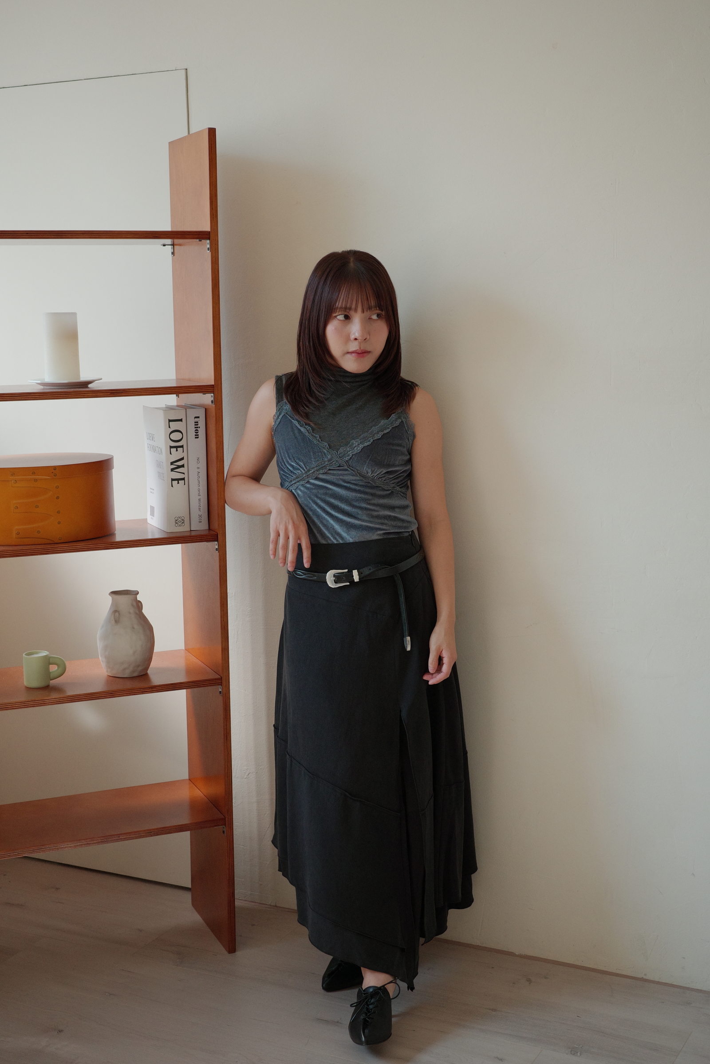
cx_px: 355
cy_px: 532
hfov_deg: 27.0
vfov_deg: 39.6
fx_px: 1479
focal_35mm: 50
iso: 320
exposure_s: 1/640
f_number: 2.8
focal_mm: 26
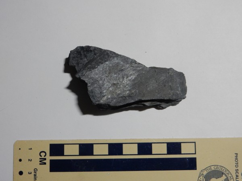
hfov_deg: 37.5
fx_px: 357
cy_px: 90
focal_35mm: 51
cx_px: 121
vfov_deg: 28.6
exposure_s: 1/25
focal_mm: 9
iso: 400
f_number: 4.5
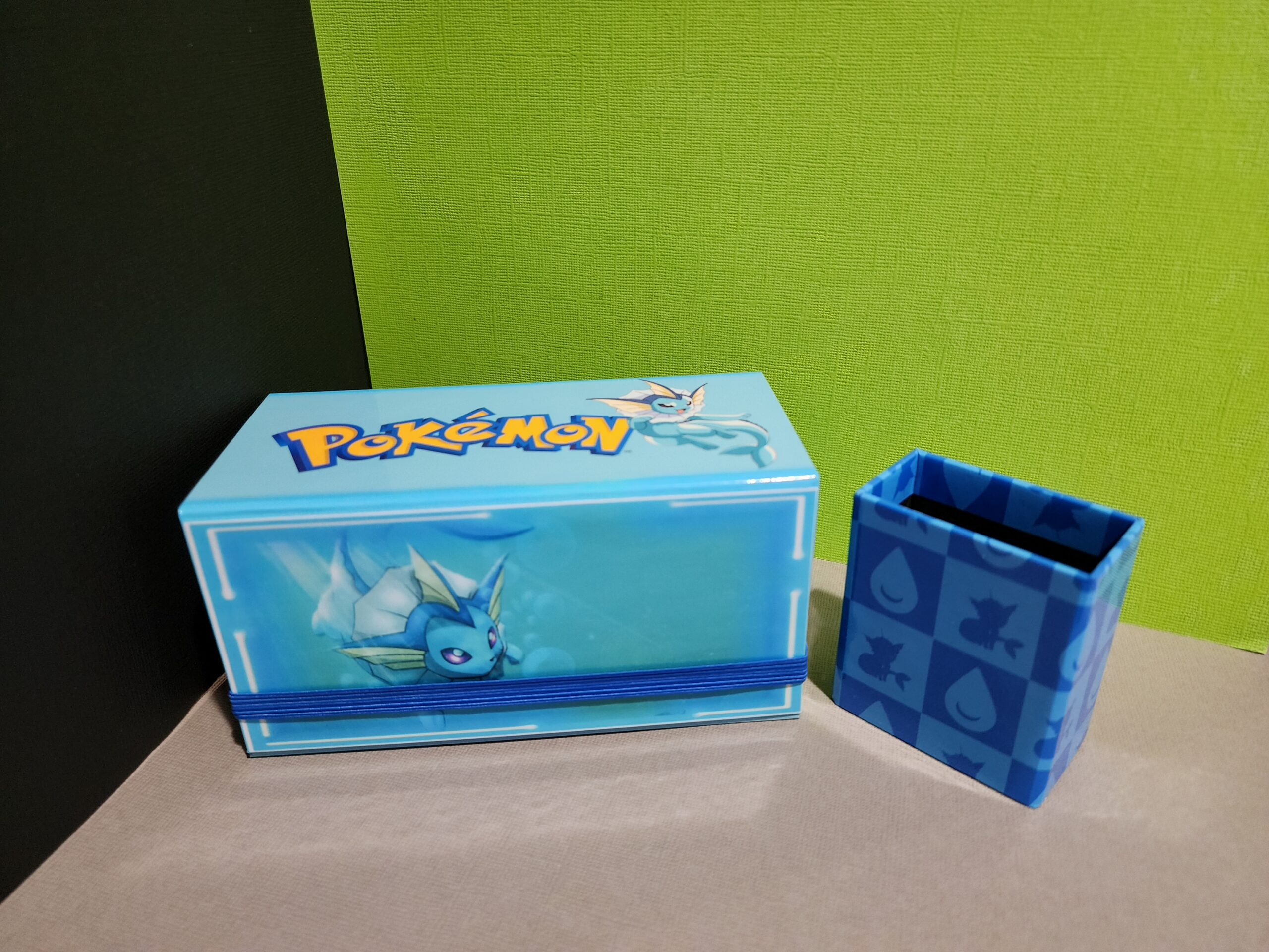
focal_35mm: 23
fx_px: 843
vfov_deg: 58.9
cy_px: 476
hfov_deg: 73.9
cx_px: 634
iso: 400
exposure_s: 1/40
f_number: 1.8
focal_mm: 6.4
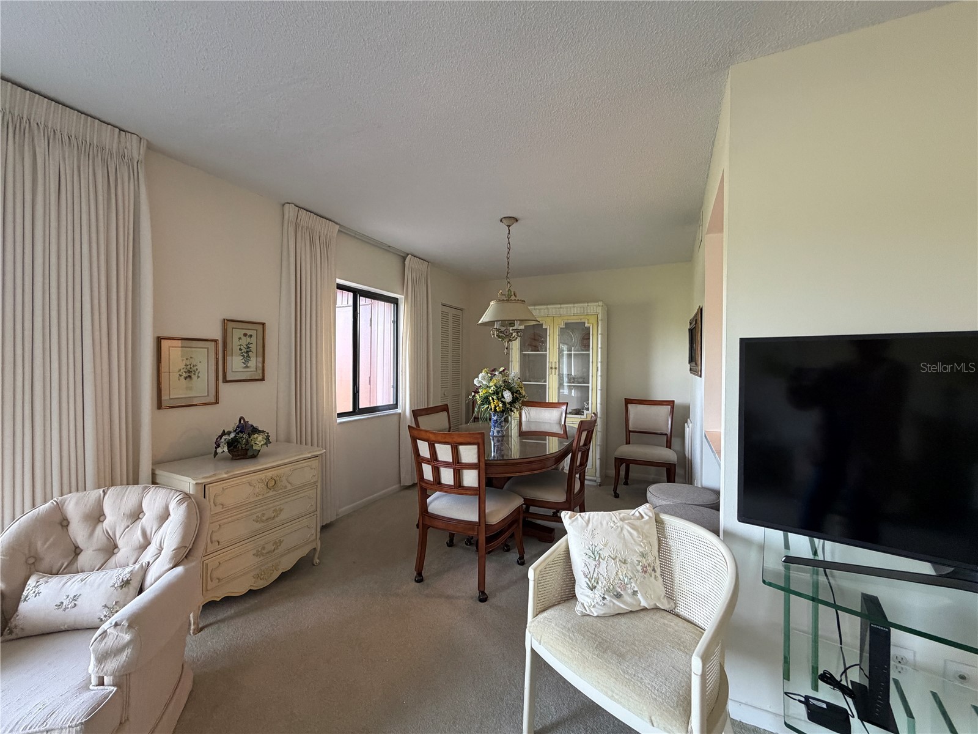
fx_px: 396
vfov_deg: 85.7
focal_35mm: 14
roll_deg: +0.3
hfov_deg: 102.1
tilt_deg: -0.4
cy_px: 367
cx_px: 489
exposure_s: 1/100
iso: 320
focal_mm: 2.22
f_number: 2.2
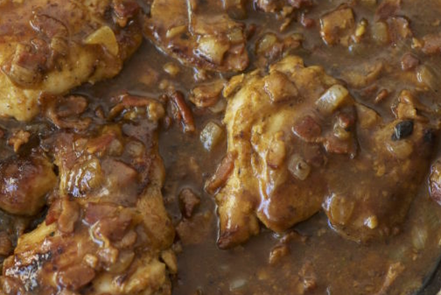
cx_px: 144
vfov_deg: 8.6
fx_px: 1962
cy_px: 76
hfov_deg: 12.8
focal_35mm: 160
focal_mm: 105
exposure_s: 1/100
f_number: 6.3
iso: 800
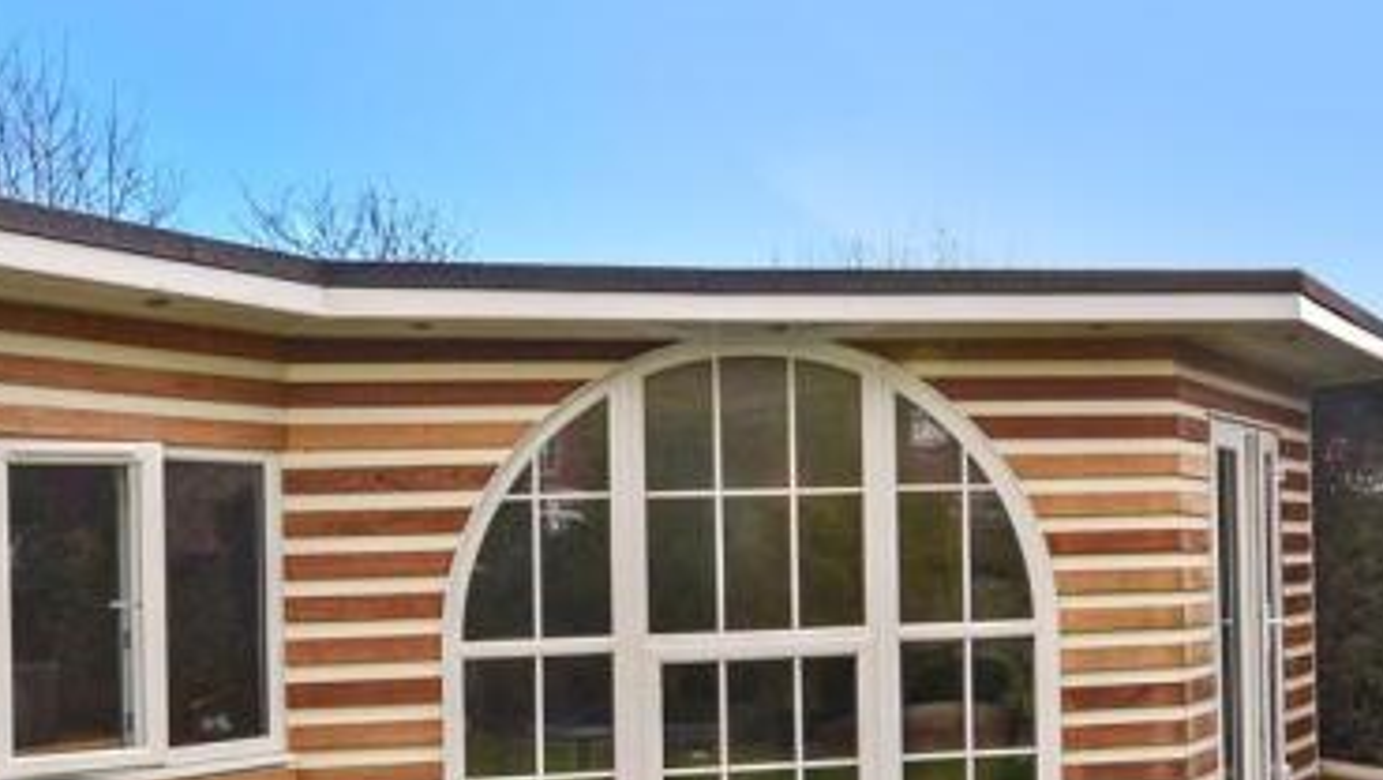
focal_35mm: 39
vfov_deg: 30.1
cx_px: 663
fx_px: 1431
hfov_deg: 51.6
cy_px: 562
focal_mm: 14
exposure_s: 1/160
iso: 640
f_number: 14
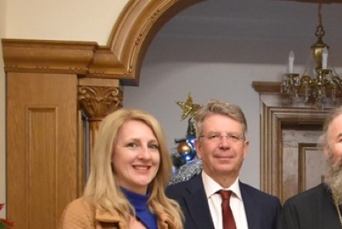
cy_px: 291
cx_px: 443
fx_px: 869
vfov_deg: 14.4
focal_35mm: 91
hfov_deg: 20.4
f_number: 3.8
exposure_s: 1/125
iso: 4500
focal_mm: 21
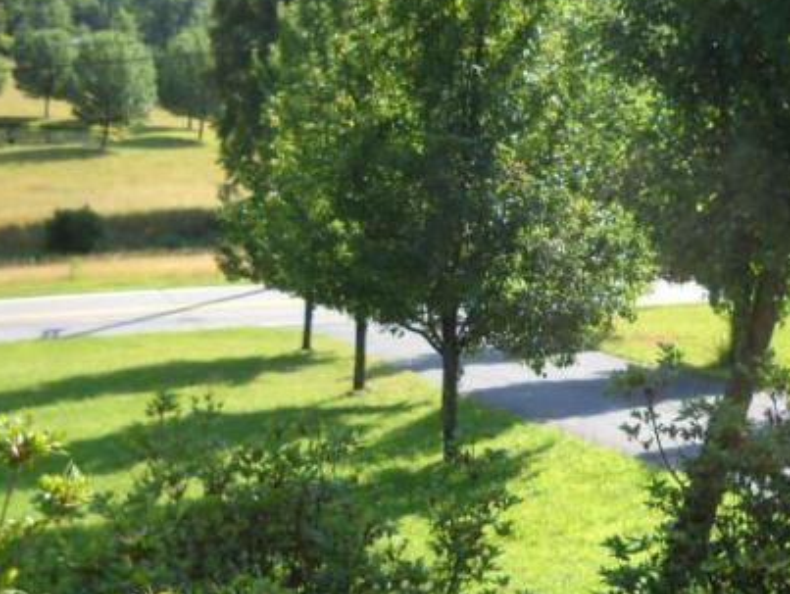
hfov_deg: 32.4
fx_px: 1348
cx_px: 525
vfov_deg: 24.9
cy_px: 304
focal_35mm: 59
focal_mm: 6.72
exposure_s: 1/296
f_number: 3.1
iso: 64
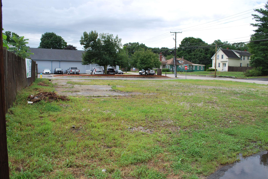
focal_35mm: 27
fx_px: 201
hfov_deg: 67.3
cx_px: 134
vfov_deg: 48.0
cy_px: 90
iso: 100
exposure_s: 1/200
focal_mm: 18
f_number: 7.1
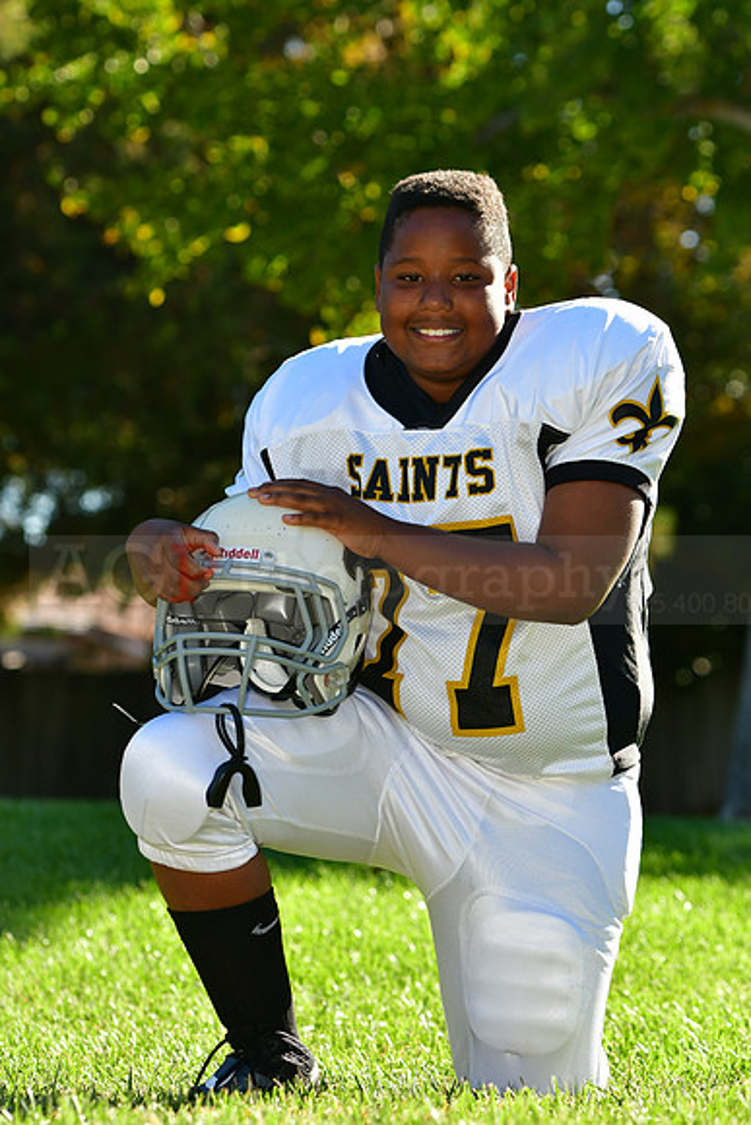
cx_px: 376
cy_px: 562
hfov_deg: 9.2
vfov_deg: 13.7
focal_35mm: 150
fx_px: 4691
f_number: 4.5
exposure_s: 1/1000
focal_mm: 100
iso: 400
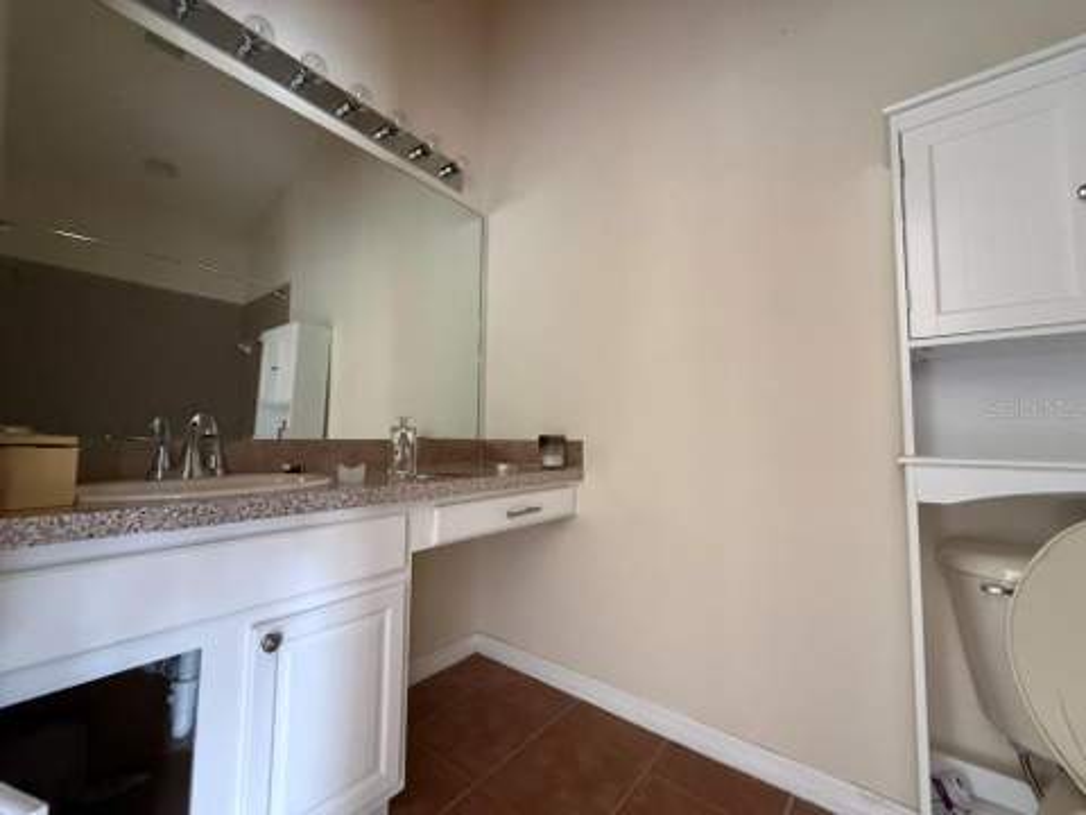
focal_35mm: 14
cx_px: 543
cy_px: 408
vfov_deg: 85.7
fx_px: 439
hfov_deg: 102.1
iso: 640
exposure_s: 1/60
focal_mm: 2.22
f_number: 2.2
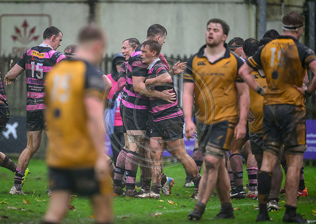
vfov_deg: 3.0
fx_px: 4275
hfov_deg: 4.2
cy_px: 114
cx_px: 126
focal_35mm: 477
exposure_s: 1/1600
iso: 5000
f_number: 3.2
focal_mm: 400
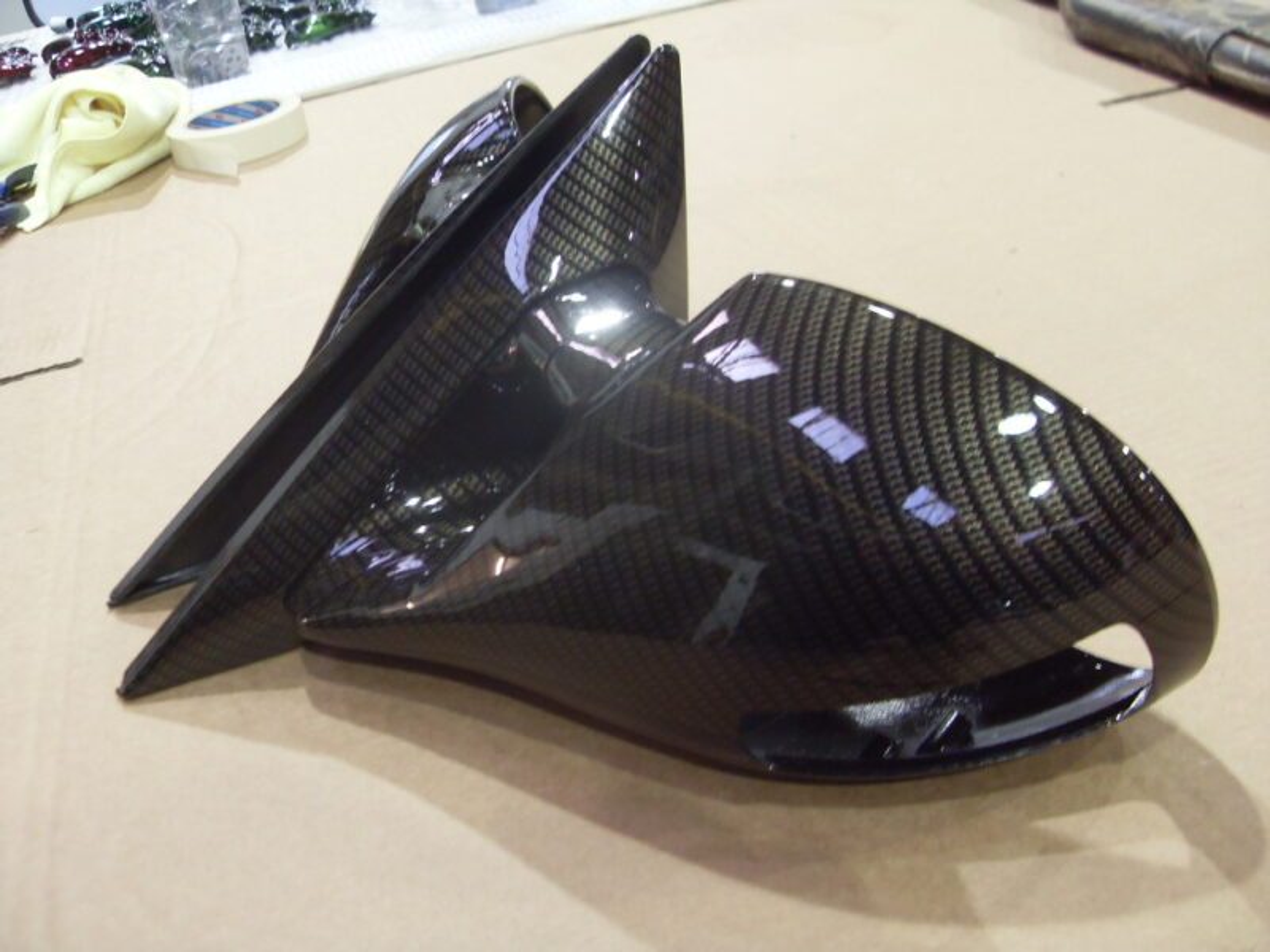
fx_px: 1284
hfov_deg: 52.6
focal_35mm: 35
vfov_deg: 40.7
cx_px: 635
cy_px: 476
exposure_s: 1/15
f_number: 2.8
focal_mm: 6.3
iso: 200
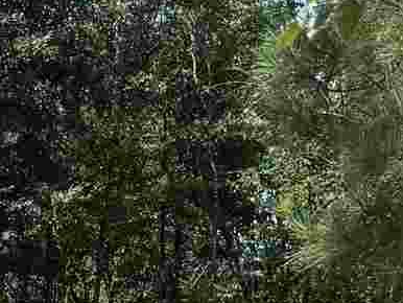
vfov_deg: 7.0
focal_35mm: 191
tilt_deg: -12.2
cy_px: 926
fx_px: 2225
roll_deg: +1.4
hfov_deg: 9.8
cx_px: -342
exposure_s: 1/3096
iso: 80
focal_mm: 6.76
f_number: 1.78
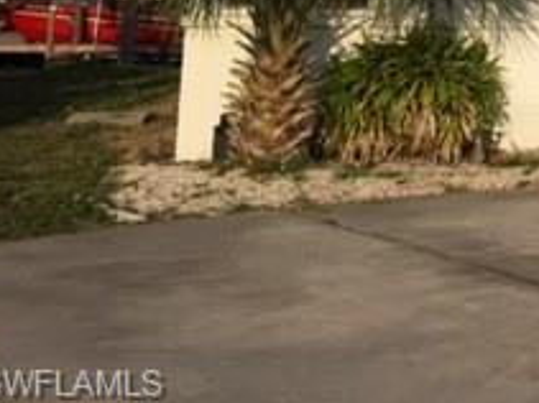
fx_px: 1369
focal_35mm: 88
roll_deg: -2.4
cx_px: 792
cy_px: -204
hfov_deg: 19.6
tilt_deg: +6.7
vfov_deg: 15.5
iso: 32
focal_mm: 4.15
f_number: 2.2
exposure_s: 1/1980
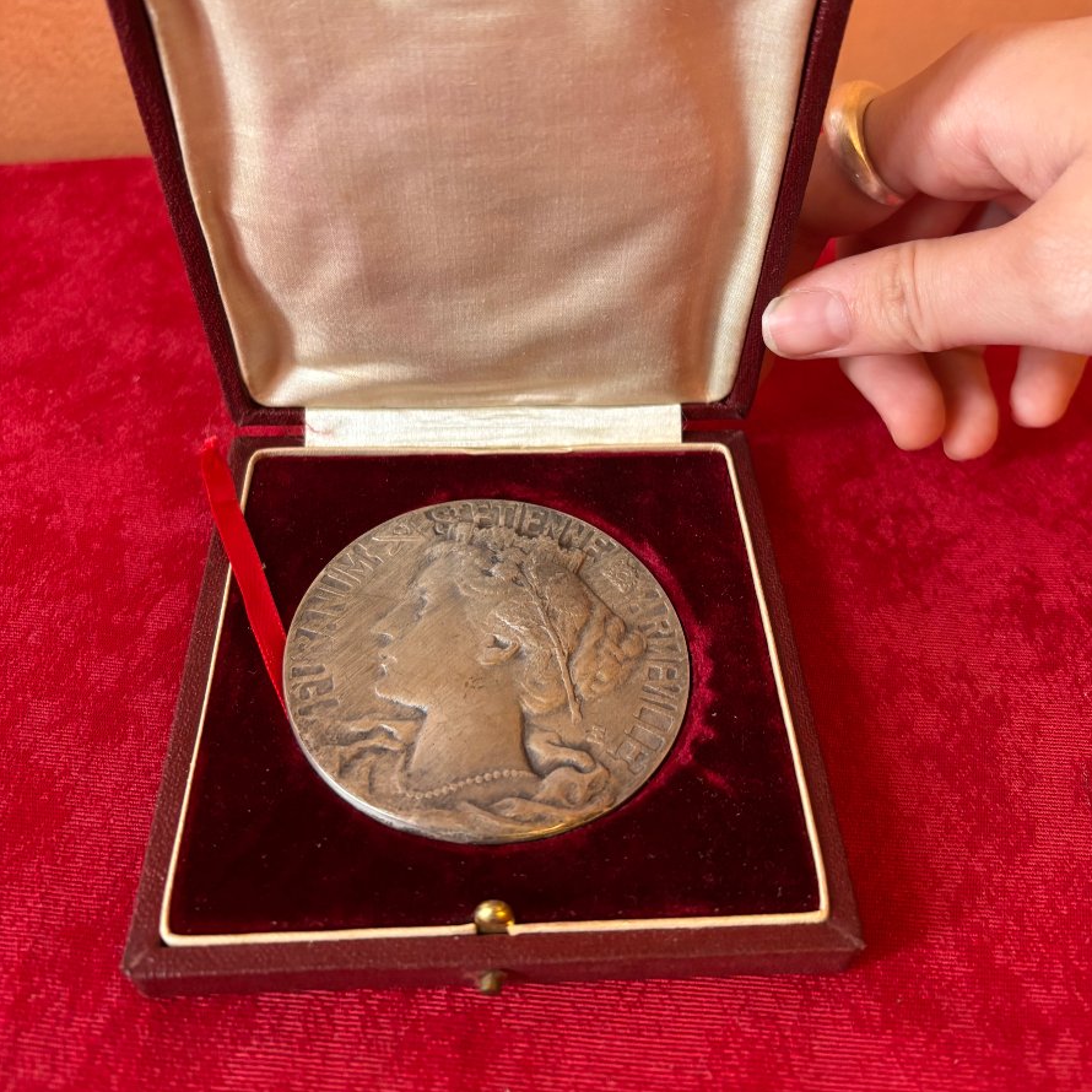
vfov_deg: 52.2
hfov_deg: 52.5
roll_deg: -3.8
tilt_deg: -44.4
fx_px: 1106
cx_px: 547
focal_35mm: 31
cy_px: 439
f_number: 1.6
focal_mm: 5.96
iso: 250
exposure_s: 1/60
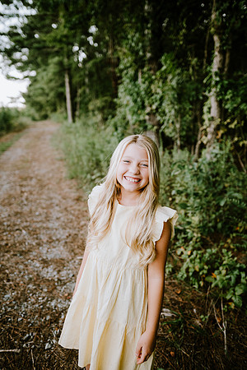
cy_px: 185
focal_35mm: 24
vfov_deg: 73.7
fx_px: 247
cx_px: 124
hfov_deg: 53.1
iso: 320
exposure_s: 1/250
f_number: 2.2
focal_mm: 24
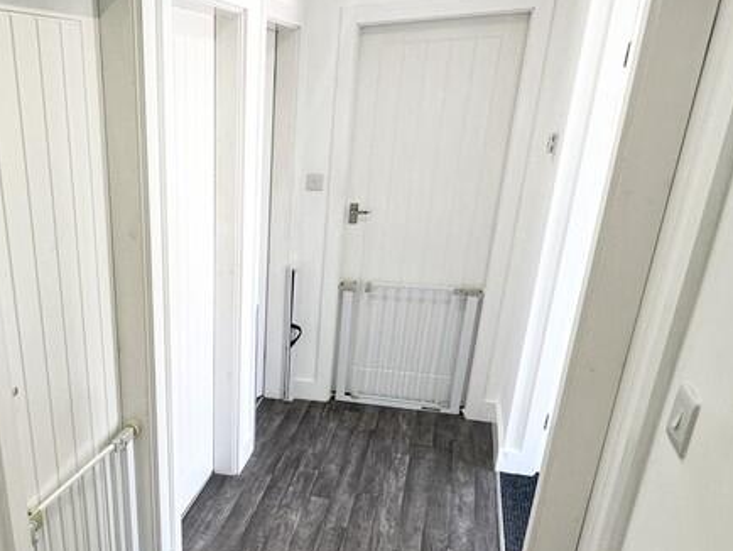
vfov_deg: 41.7
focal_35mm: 33
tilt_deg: -23.7
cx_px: 135
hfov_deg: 51.5
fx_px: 699
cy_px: 412
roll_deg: +3.2
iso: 125
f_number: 2.2
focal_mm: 2.22
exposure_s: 1/100
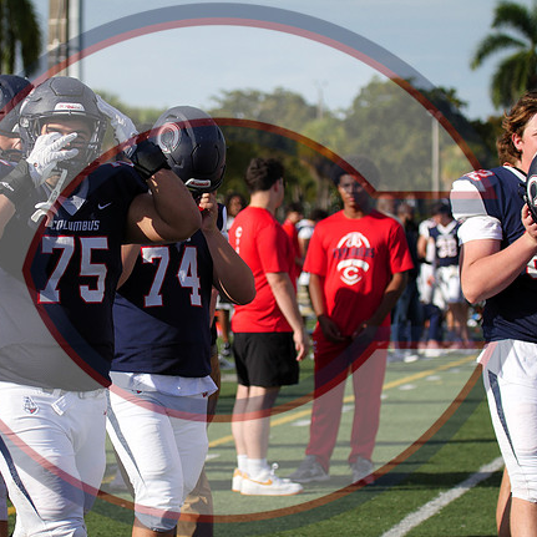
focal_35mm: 169
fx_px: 2966
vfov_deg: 10.3
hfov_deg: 10.3
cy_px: 270
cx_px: 213
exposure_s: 1/3200
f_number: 3.2
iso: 200
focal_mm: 71
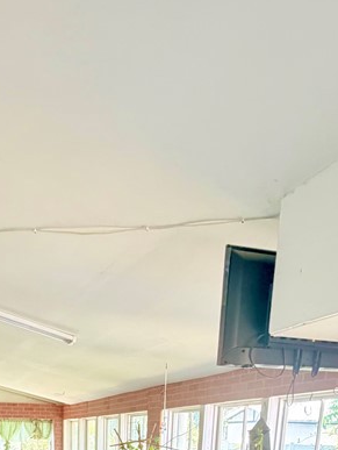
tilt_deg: -14.1
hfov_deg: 37.7
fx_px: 481
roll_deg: -2.0
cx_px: 80
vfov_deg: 37.0
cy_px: 551
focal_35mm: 37
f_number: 2.2
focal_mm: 2.22
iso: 250
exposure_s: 1/60
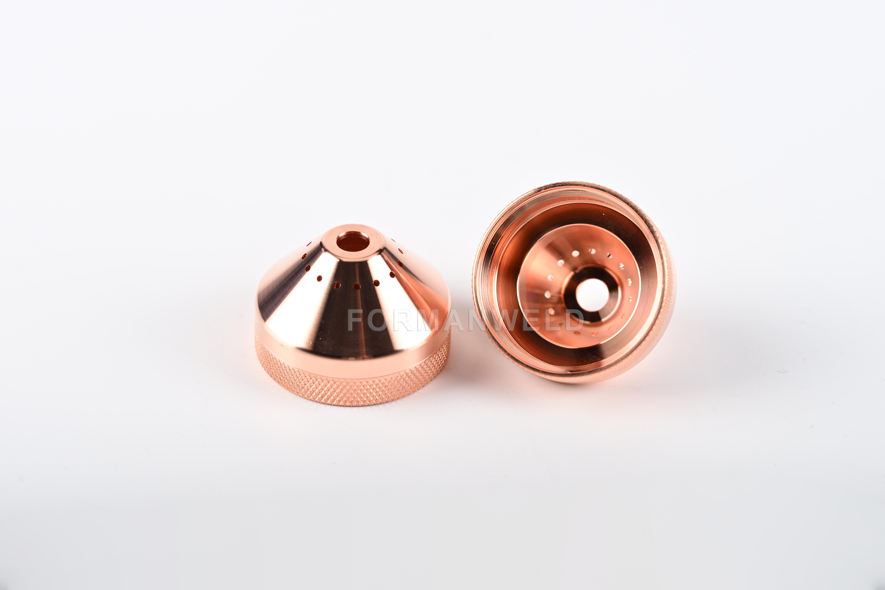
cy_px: 295
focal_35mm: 105
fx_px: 2581
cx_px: 442
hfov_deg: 19.5
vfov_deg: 13.0
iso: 100
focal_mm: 105
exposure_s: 1/200
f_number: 10
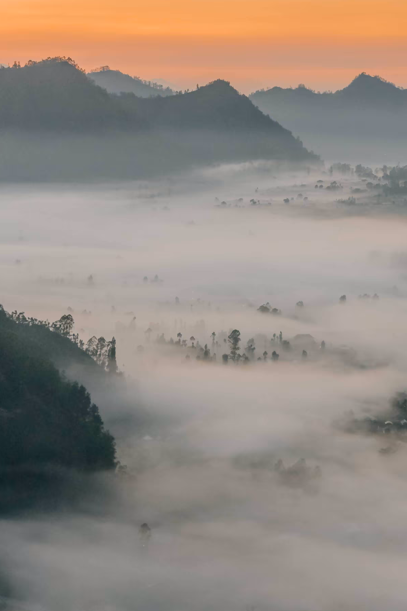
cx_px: 336
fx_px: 2120
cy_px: 381
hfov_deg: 10.9
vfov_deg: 16.4
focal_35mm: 125
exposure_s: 1/60
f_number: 5.6
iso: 800
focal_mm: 50
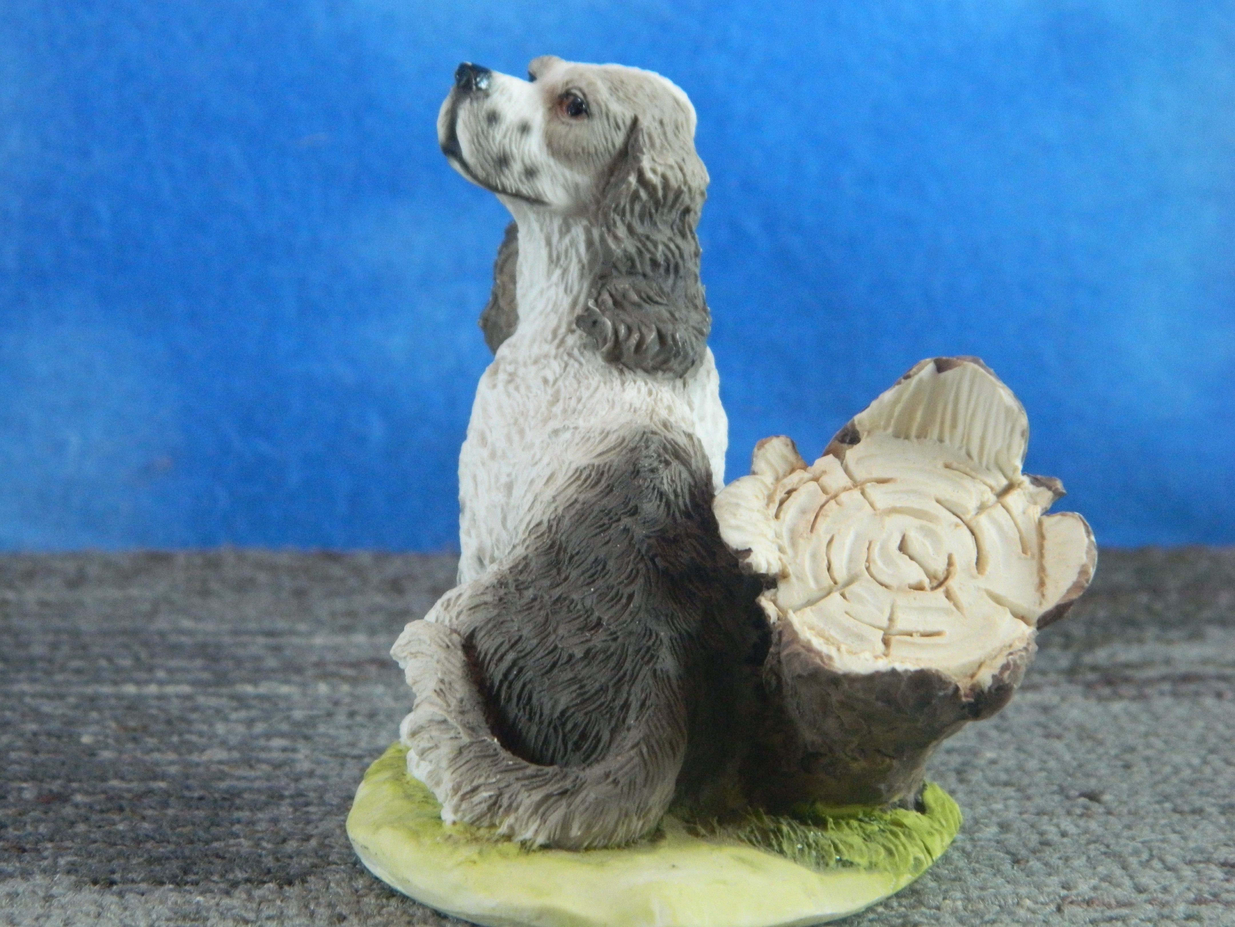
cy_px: 464
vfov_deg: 14.4
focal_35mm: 103
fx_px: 3675
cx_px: 618
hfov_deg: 19.1
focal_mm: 18.6
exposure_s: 1/20
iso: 400
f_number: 4.5
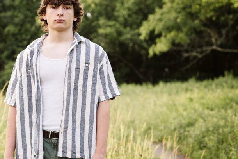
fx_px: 833
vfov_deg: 10.9
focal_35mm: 126
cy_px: 72
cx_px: 46
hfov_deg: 16.1
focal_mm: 75
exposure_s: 1/400
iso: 400
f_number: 4
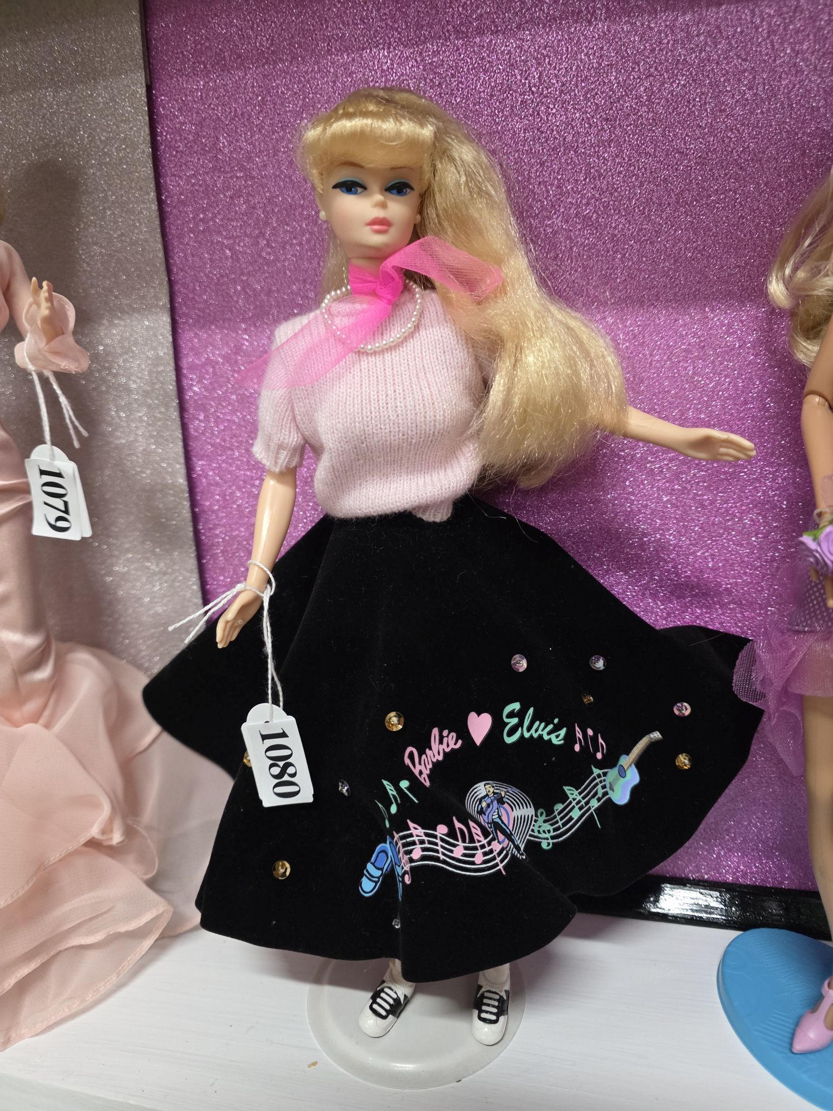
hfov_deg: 58.9
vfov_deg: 73.9
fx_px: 738
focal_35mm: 23
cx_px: 416
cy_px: 556
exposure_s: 1/100
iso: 1250
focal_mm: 6.3
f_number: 1.7
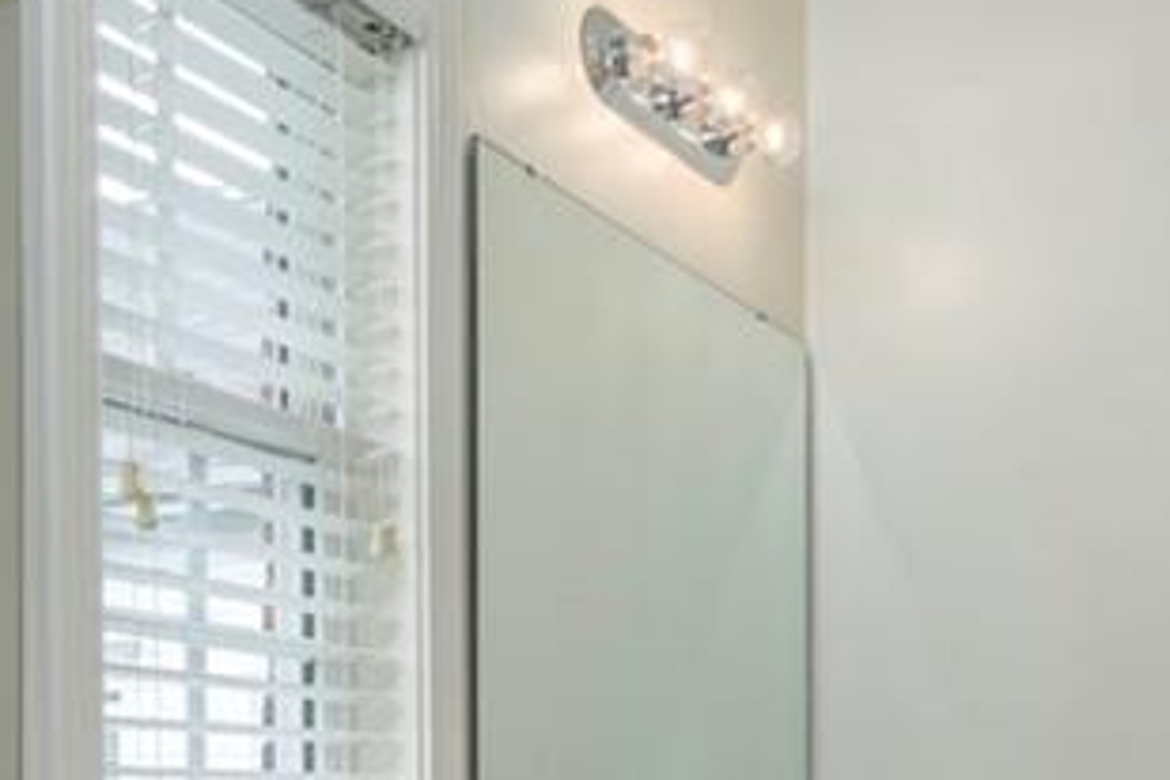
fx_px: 1722
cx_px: 769
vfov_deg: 24.2
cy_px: 810
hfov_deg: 37.2
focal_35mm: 53
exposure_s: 1/100
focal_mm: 16
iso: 320
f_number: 8
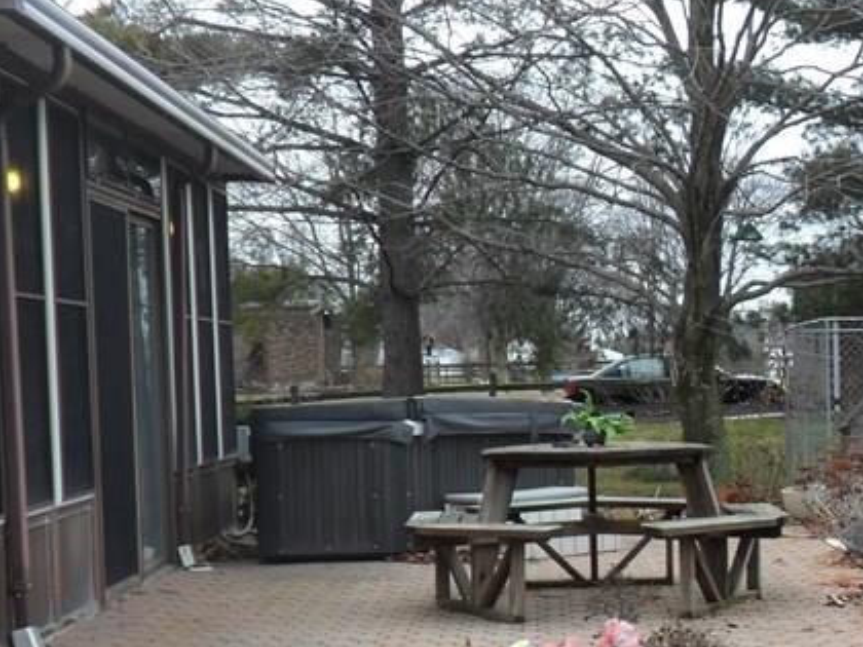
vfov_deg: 18.8
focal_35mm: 78
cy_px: 435
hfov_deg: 24.7
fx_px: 1945
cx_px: 653
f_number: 3.7
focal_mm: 5.7
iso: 80
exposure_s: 1/45
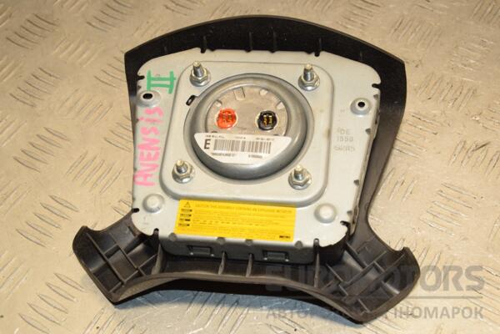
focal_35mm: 57
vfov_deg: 23.8
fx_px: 792
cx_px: 250
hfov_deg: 35.1
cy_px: 167
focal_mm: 38
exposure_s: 1/200
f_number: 6.3
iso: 800
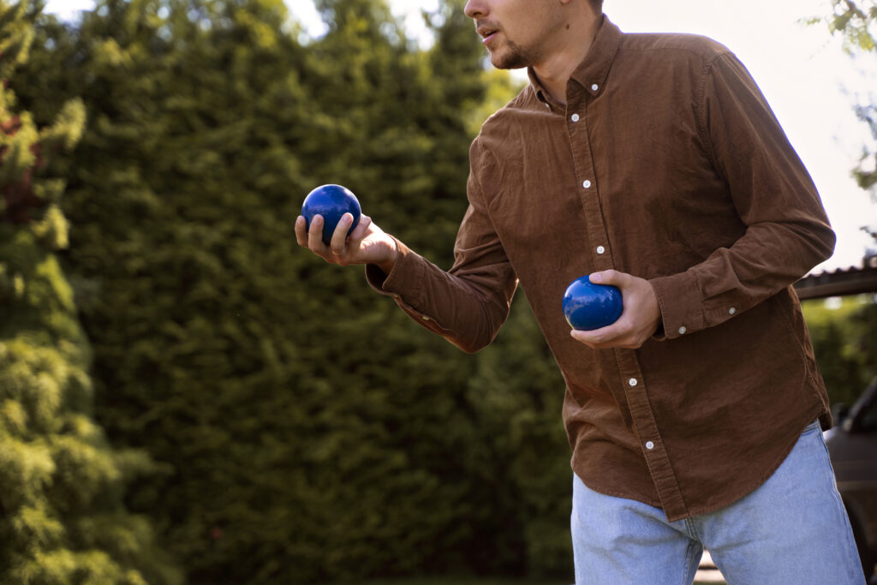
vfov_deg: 18.2
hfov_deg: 27.0
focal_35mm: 75
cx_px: 438
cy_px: 292
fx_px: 1827
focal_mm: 75
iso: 160
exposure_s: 1/500
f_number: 3.5
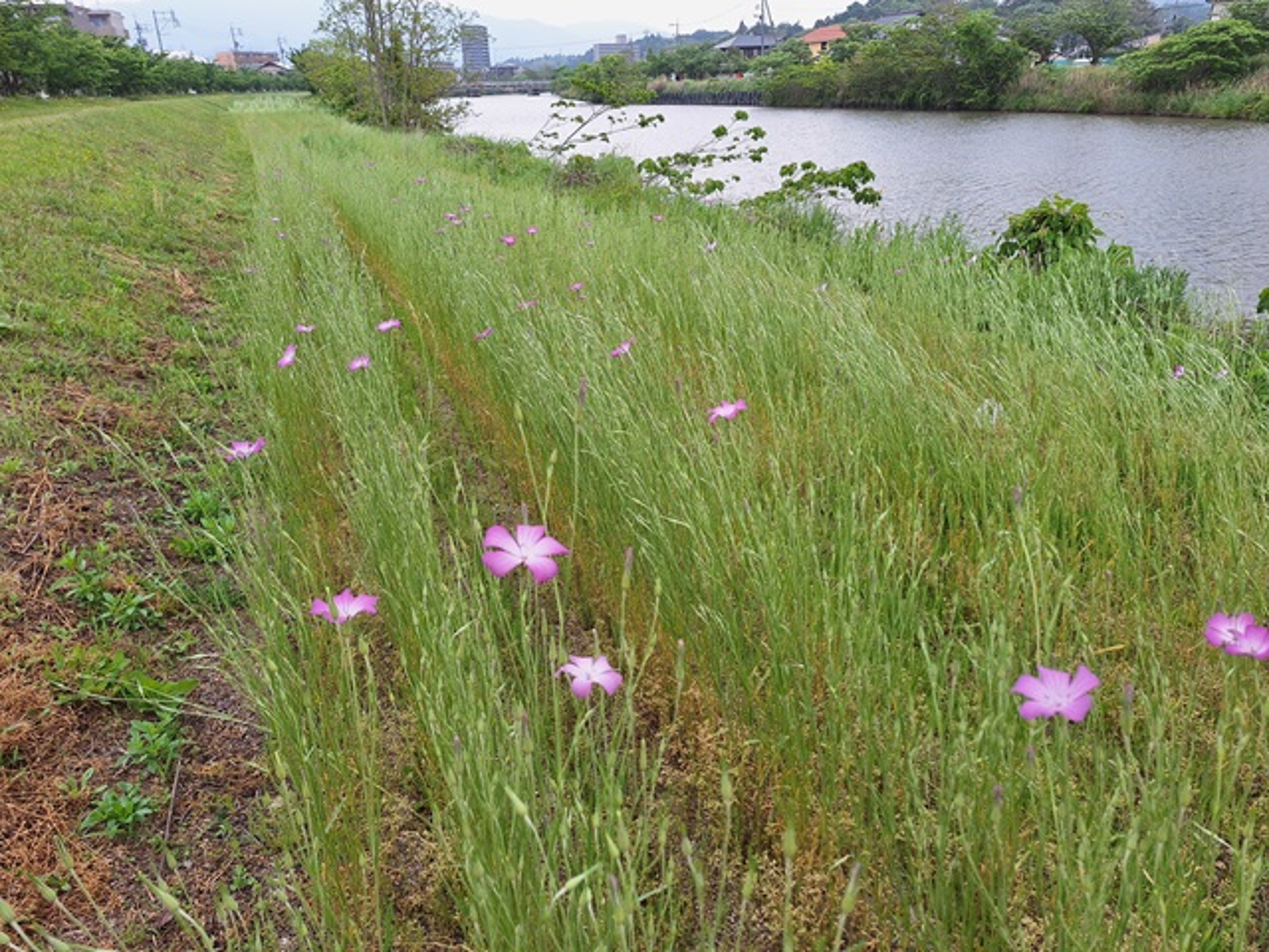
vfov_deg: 58.9
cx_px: 634
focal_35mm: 23
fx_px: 843
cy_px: 476
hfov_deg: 73.9
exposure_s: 1/538
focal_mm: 5.54
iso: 40
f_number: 1.8
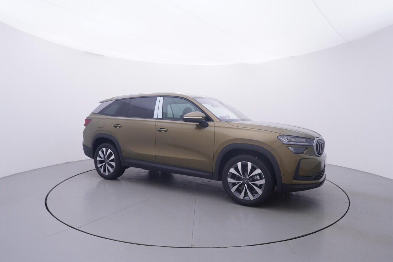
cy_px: 131
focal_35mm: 22
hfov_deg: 77.3
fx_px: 246
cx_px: 196
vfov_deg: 56.2
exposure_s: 1/80
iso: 200
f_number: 5
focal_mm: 15
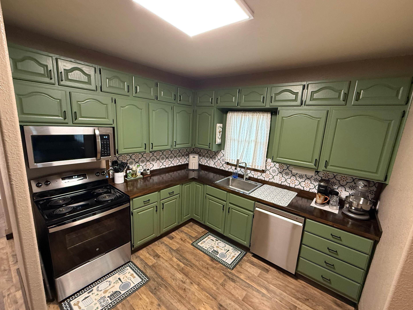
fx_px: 179
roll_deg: -3.4
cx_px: 214
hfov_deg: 98.1
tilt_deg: -10.6
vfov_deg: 81.7
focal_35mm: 15
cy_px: 159
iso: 400
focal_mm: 2.22
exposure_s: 1/60
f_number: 2.2
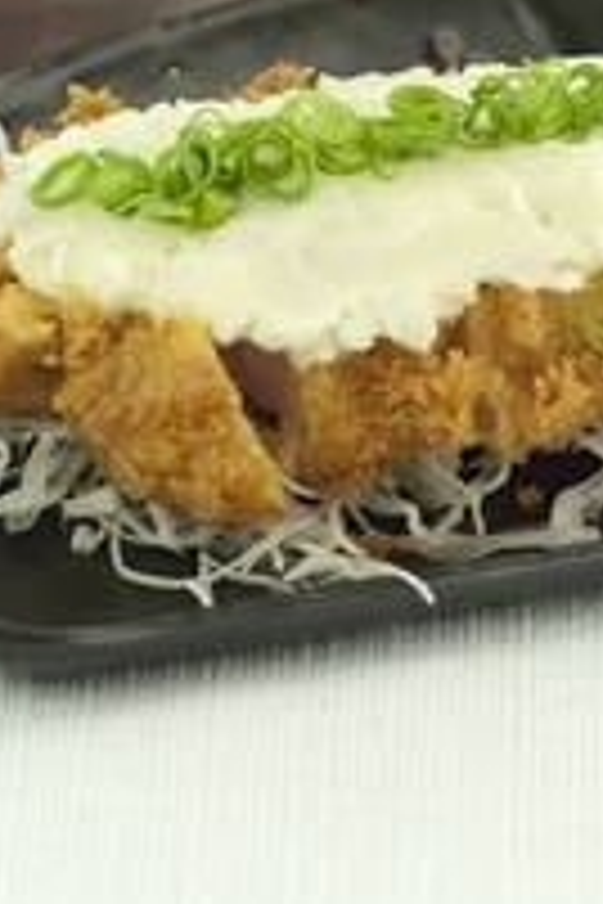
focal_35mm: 418
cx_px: 502
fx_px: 10492
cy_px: 13
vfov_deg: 4.9
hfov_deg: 3.3
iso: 320
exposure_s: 1/250
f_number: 5
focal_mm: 85
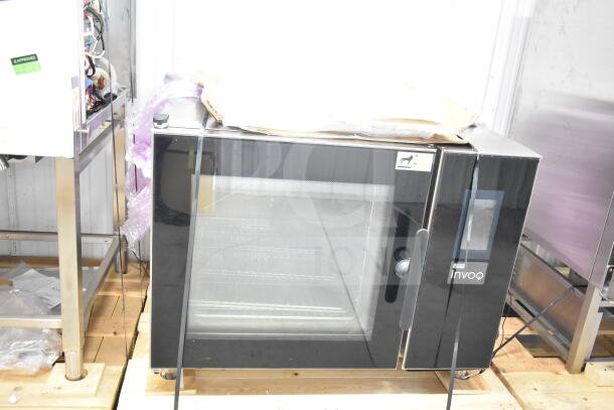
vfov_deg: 40.0
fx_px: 563
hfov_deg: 57.2
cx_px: 307
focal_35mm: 33
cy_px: 205
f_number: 3.8
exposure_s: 1/30
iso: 2800
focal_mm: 22
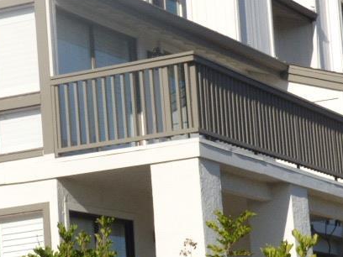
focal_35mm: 152
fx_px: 1506
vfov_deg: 9.8
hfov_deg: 13.0
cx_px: 139
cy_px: 134
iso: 200
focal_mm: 17.43
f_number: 4.8
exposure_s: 1/1600
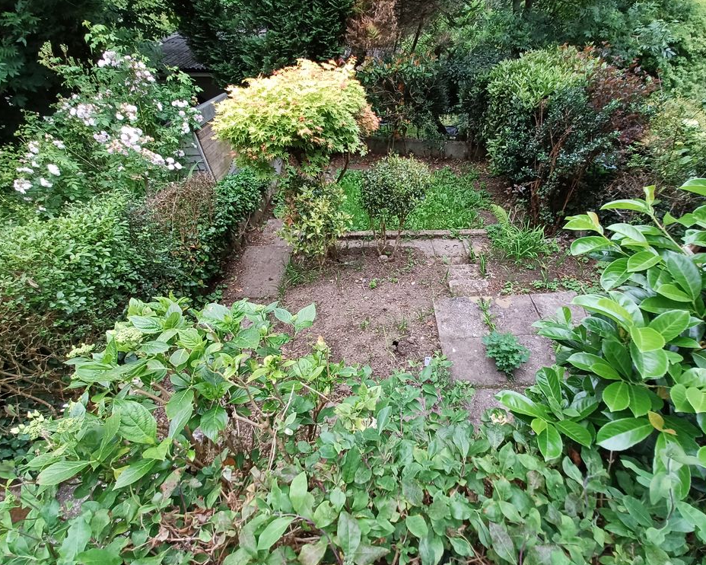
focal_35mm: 14
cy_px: 288
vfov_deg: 88.0
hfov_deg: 100.6
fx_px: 292
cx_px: 374
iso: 100
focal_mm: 1.42
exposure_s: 1/100
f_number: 2.2
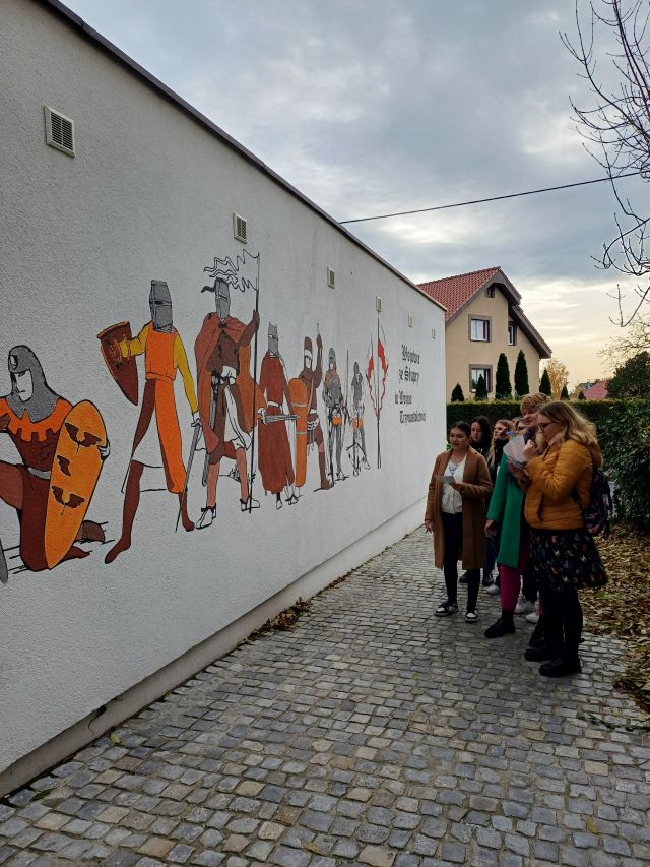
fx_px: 626
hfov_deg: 54.9
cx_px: 325
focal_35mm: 25
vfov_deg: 69.4
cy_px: 434
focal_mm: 4.65
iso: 50
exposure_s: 1/898
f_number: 1.8
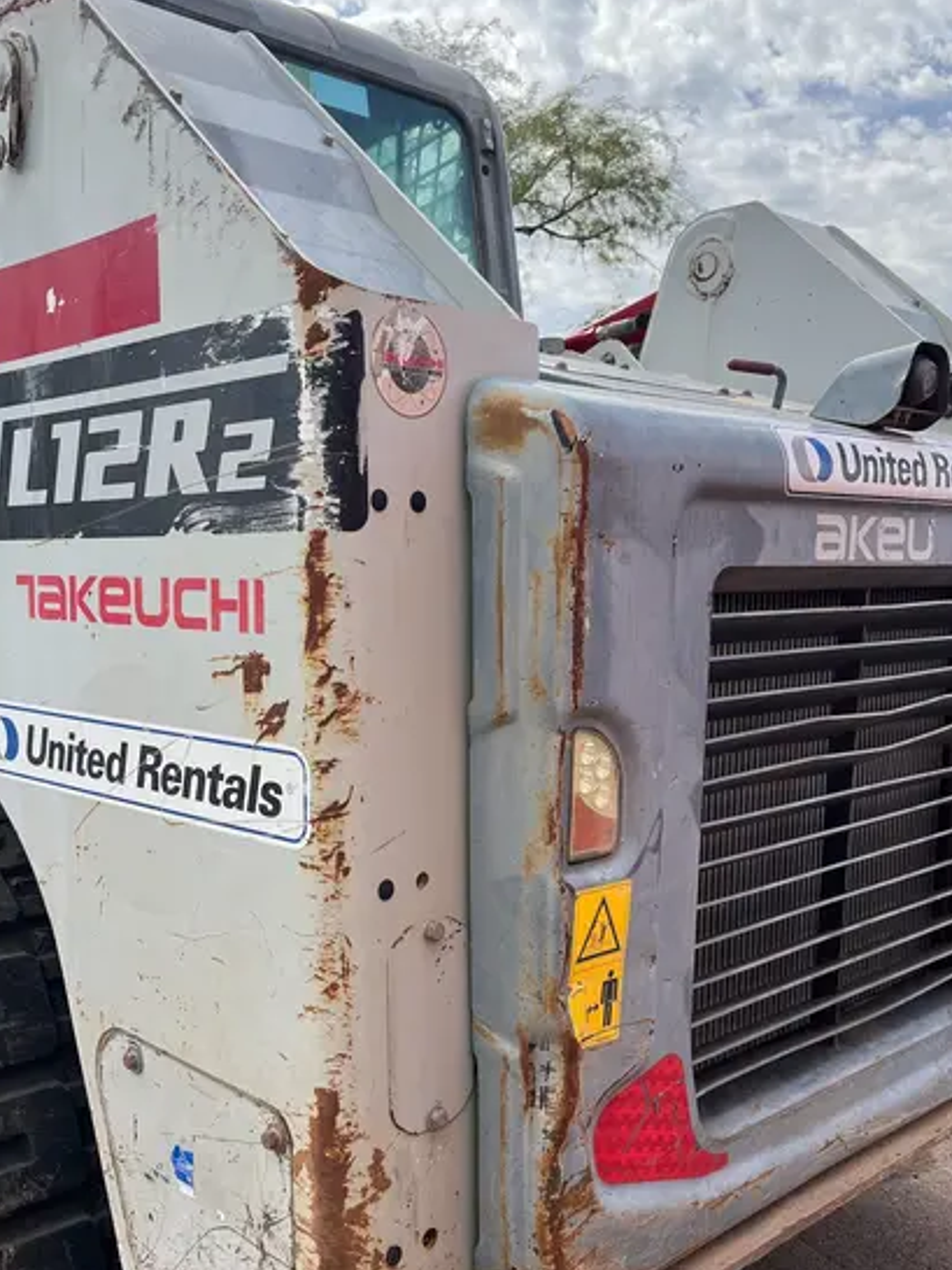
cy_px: 731
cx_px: 349
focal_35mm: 35
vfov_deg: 52.4
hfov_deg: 40.4
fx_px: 1283
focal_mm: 5.1
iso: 50
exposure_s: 1/1890
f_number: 1.6
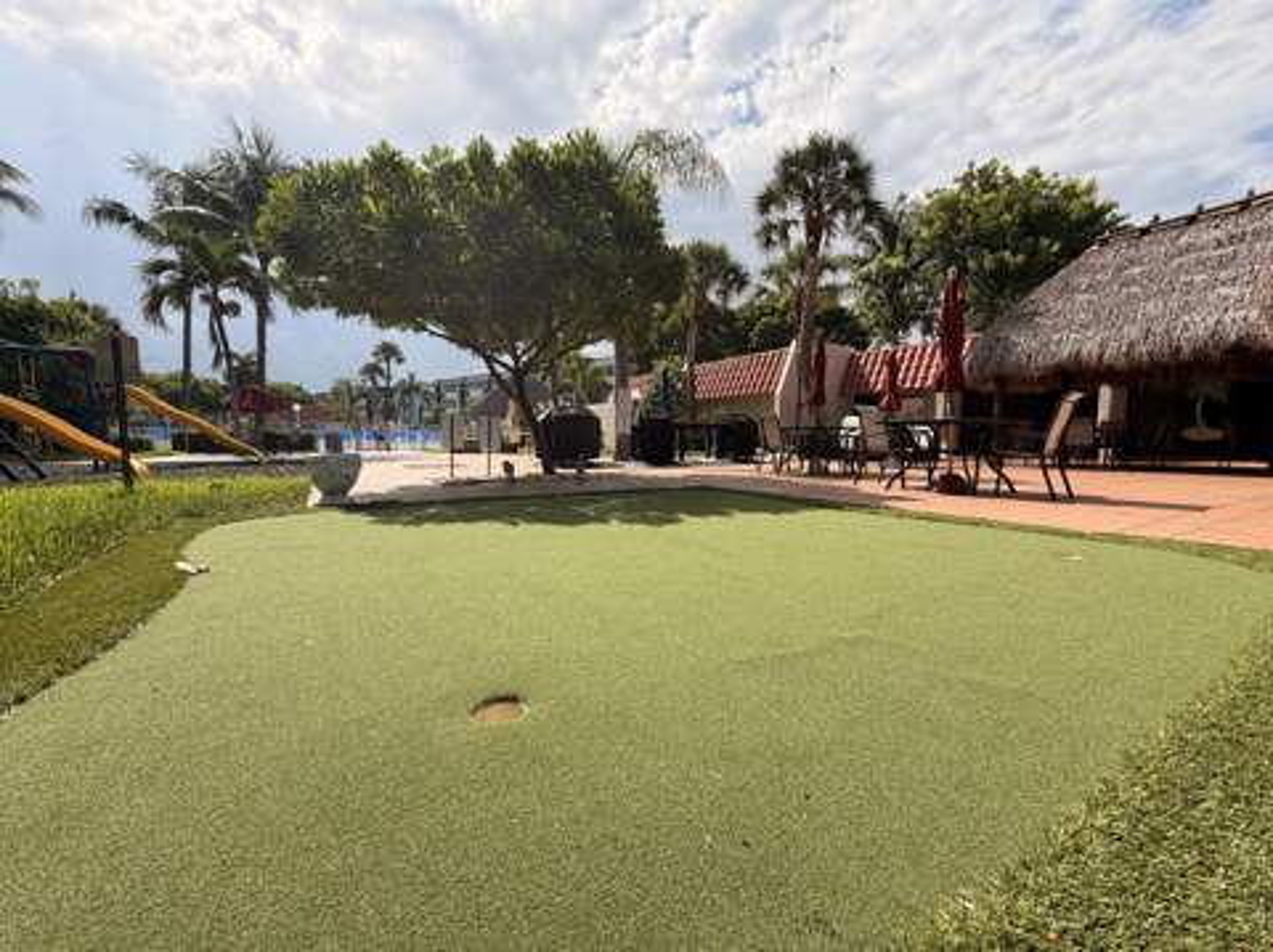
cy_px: 476
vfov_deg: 85.6
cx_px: 636
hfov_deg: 102.1
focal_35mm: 14
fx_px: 514
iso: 25
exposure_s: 1/830
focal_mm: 2.22
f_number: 2.2
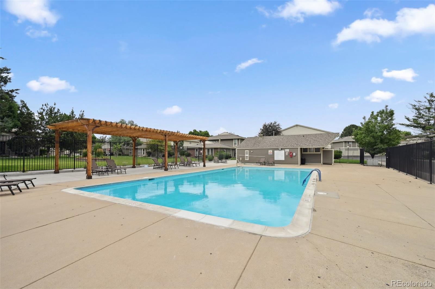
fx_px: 181
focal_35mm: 15
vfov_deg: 77.3
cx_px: 218
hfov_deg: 100.4
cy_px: 144
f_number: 9
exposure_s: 1/640
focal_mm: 15
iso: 400
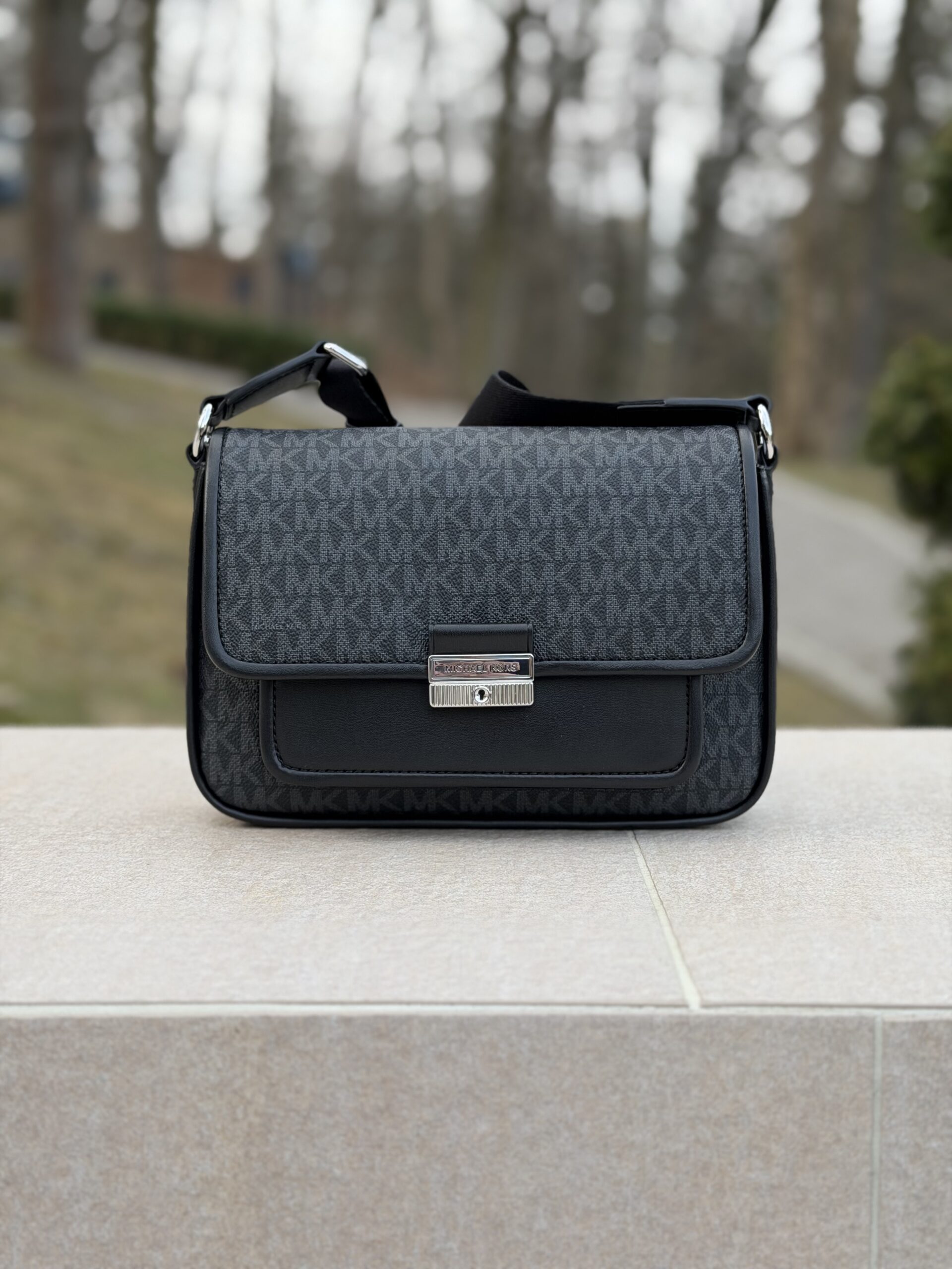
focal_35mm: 48
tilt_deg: -8.3
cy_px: 634
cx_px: 476
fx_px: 1760
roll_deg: -0.2
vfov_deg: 39.7
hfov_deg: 30.3
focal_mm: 6.76
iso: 64
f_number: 1.78
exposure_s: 1/375
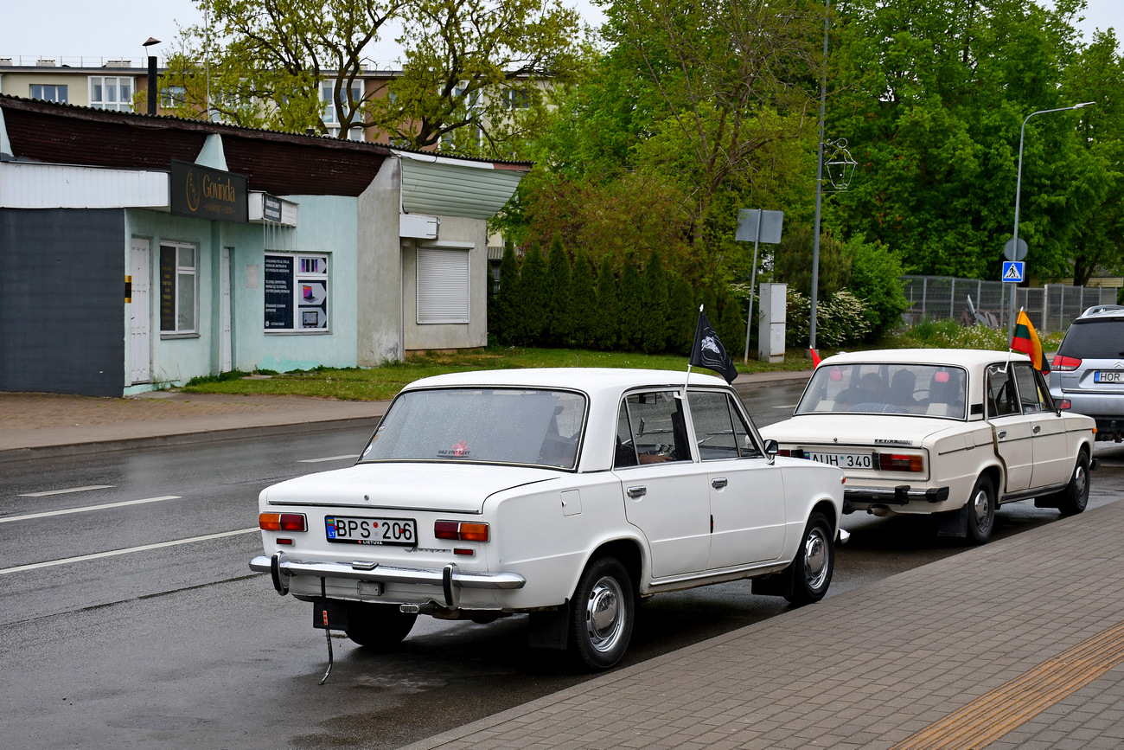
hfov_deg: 38.9
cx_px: 562
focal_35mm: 51
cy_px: 375
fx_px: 1592
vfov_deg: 26.5
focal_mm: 34
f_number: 6.3
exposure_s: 1/320
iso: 200
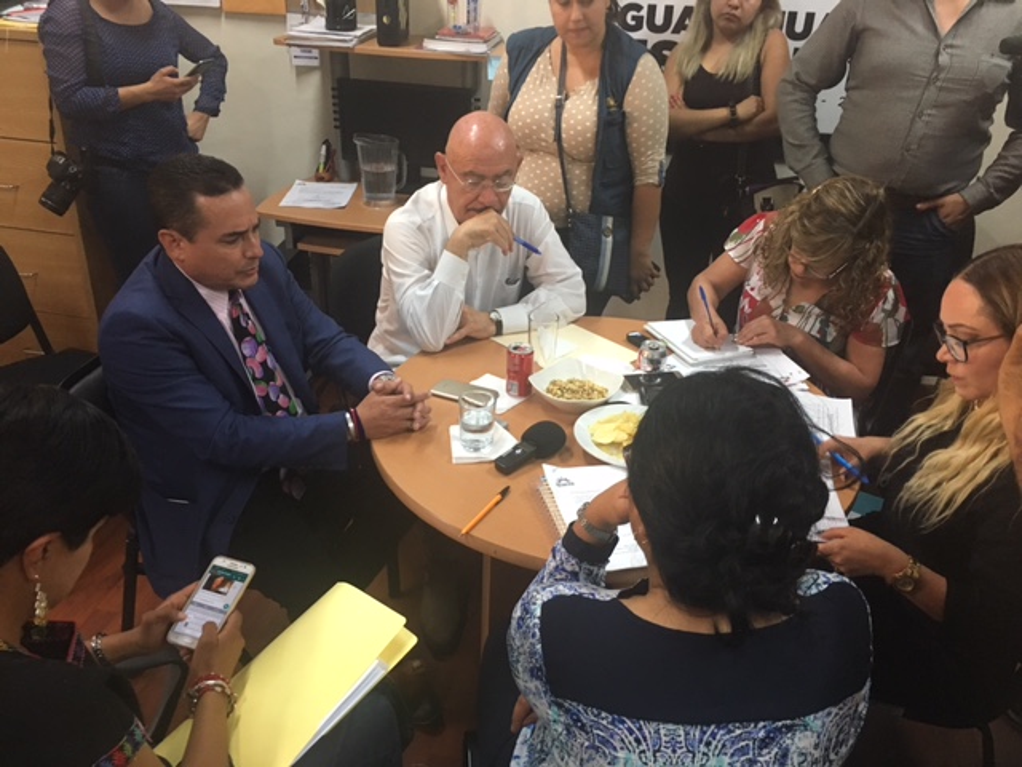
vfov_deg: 48.2
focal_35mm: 29
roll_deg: -3.6
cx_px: 511
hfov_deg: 61.7
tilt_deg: -29.4
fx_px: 856
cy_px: 384
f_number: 2.2
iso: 160
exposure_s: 1/30
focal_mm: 4.15
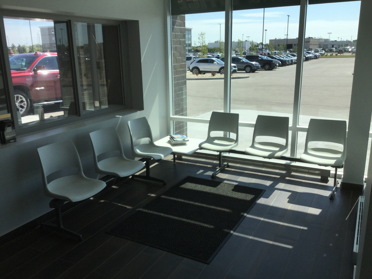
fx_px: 333
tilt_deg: -15.1
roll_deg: +0.0
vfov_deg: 45.4
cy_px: 140
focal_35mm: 31
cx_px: 186
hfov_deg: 58.4
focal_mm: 3.3
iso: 25
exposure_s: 1/981
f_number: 2.4
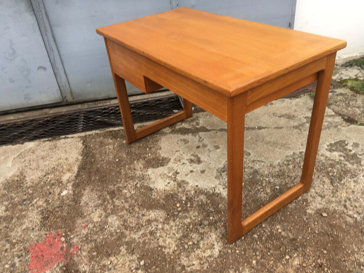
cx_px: 182
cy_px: 136
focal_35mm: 29
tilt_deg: -30.4
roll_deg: +4.2
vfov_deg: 48.2
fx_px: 305
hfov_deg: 61.7
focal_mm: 4.15
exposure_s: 1/106
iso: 25
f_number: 2.2
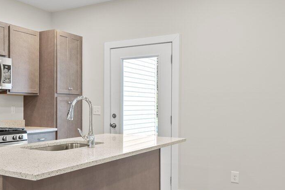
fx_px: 325
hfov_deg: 45.8
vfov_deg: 32.6
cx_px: 73
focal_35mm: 41
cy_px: 108
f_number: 7.1
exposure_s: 1/2
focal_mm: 14
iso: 200
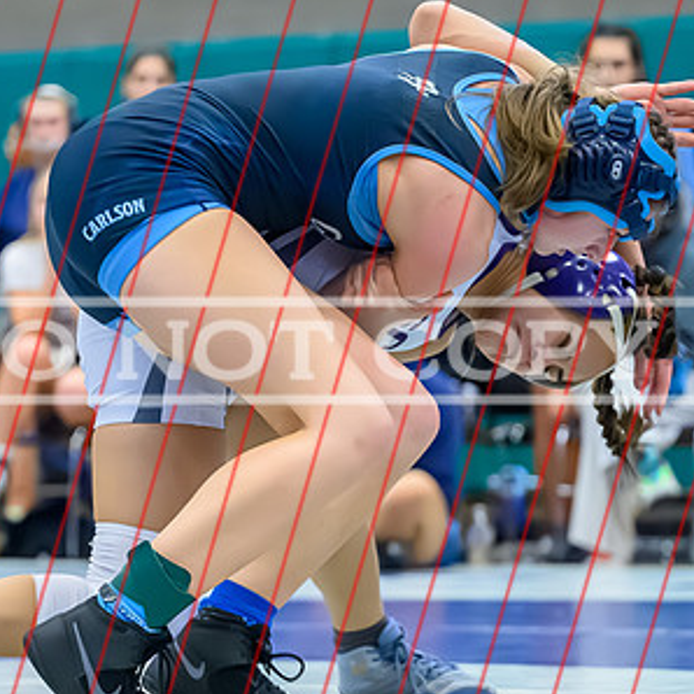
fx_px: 4219
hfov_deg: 9.4
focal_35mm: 186
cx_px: 169
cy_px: 467
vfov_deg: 9.4
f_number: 2.8
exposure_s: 1/640
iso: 10000
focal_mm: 77
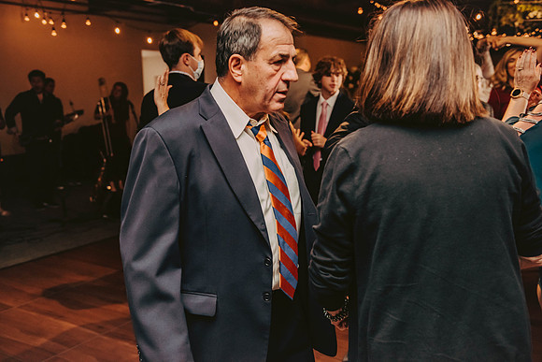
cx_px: 271
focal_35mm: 38
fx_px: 572
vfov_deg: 35.1
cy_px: 181
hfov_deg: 50.7
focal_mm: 38
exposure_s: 1/200
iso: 2000
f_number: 3.2
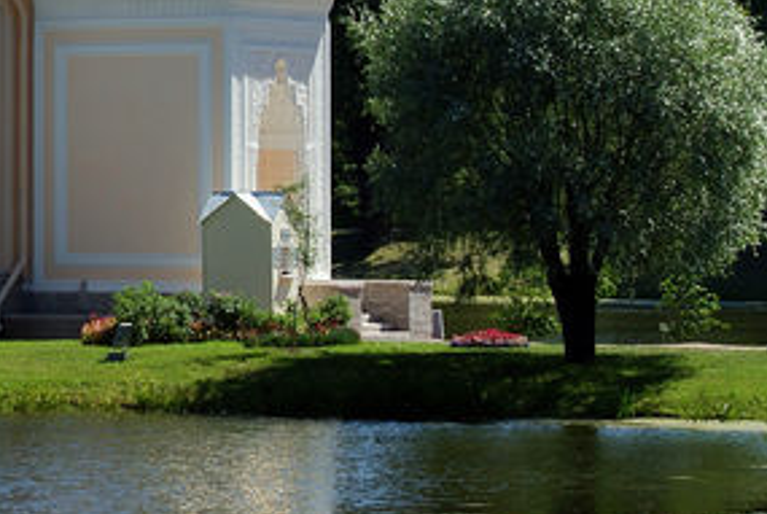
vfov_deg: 5.3
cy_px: -57
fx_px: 5560
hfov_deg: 7.8
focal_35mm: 261
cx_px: -175
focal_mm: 55
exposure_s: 1/125
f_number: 13
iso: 100
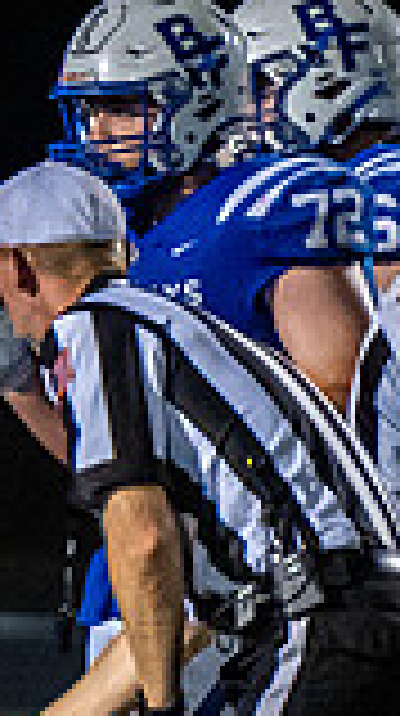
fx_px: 27084
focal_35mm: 1431
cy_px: 570
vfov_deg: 1.5
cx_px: -1095
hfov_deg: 0.8
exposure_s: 1/1250
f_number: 2.8
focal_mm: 200
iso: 3200
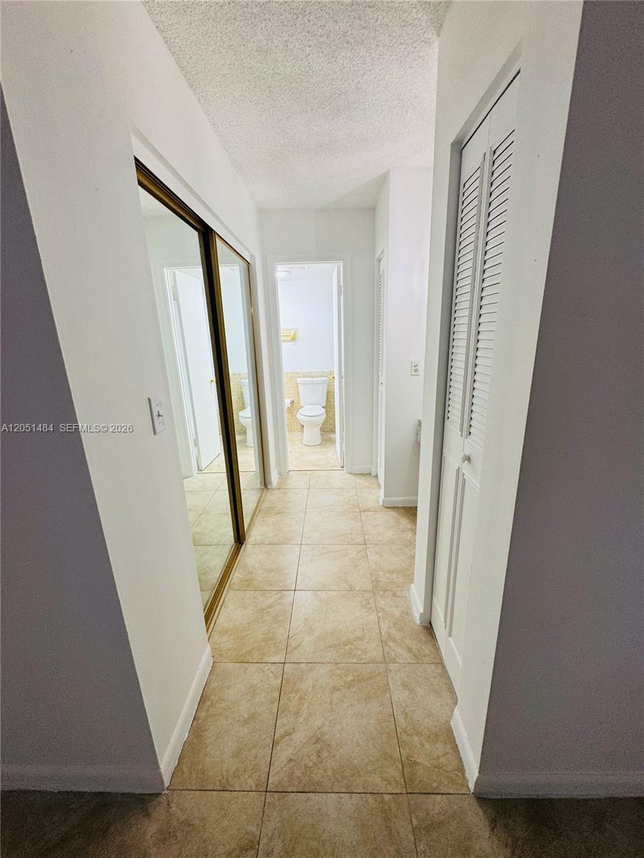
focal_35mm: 14
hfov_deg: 85.7
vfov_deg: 102.1
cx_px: 322
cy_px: 429
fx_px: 347
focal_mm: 2.22
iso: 100
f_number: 2.2
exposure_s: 1/120
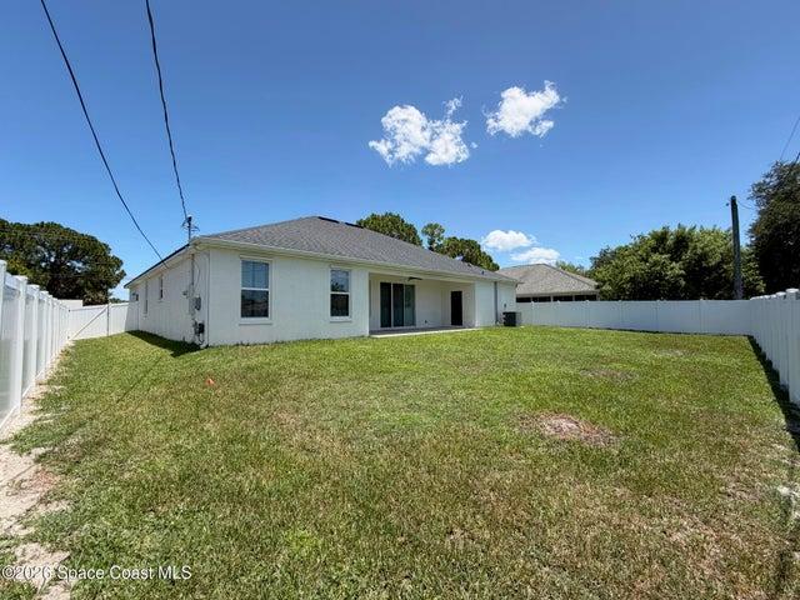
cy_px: 300
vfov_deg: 85.7
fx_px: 324
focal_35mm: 14
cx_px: 400
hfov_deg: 102.1
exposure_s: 1/770
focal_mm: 2.2
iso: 25
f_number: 2.2
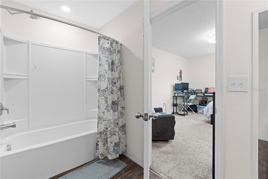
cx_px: 134
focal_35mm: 16
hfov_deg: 96.7
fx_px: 119
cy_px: 90
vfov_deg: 73.7
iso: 200
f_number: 8
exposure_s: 1.6
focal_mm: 16
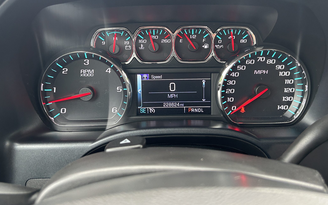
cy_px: 84
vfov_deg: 37.2
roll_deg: -1.4
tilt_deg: -20.9
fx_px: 304
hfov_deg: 56.7
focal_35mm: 34
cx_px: 168
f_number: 1.5
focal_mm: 5.7
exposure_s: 1/84
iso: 125
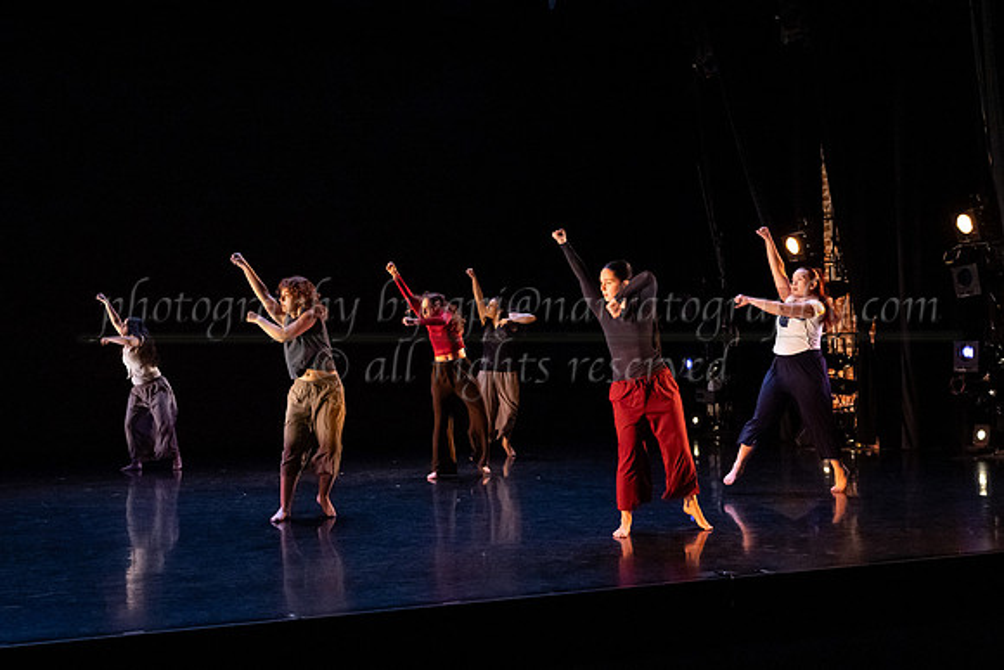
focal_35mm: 48
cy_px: 335
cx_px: 438
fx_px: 1343
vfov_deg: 28.0
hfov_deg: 40.9
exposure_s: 1/400
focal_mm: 39
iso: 4000
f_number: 4.5
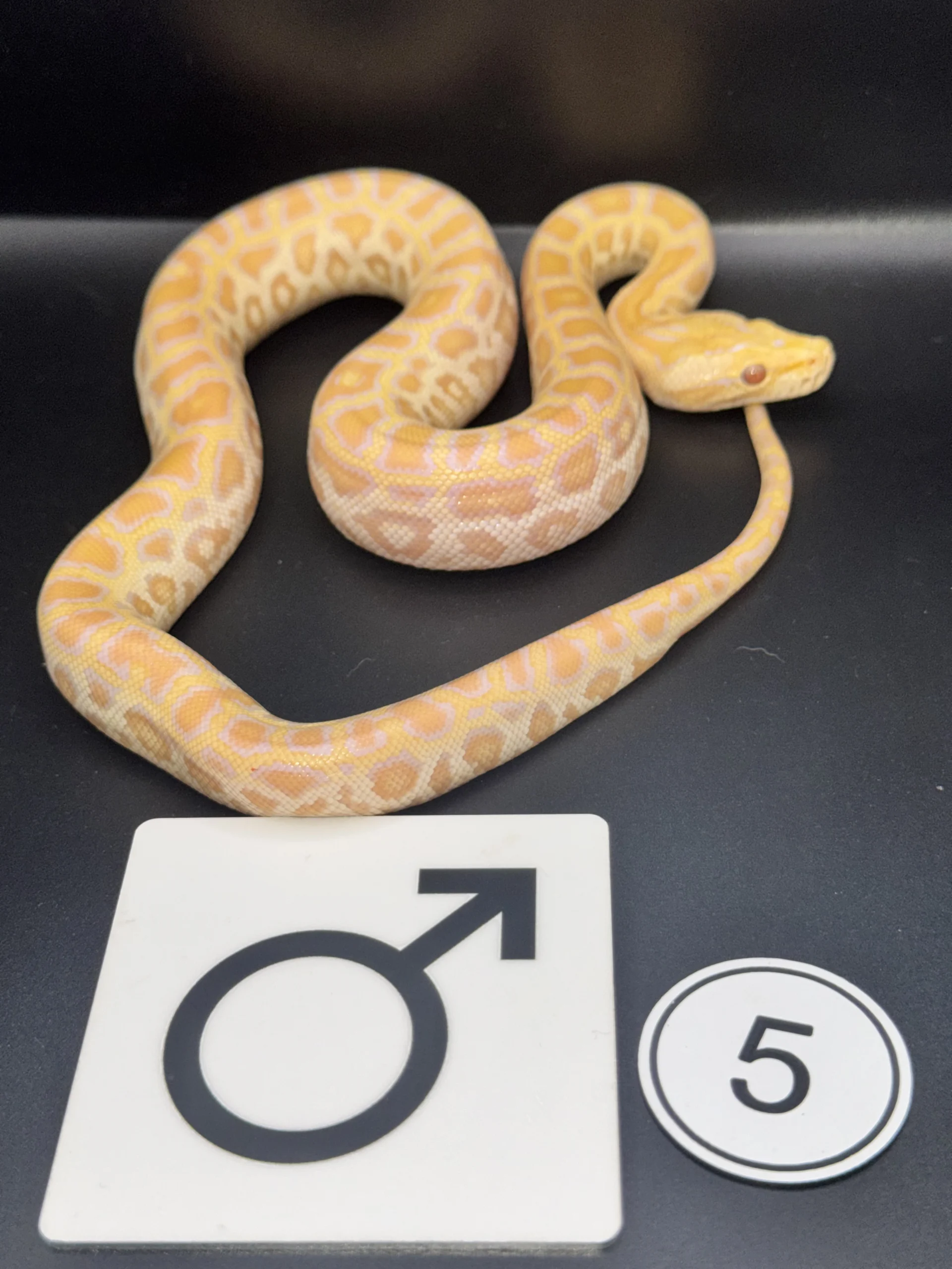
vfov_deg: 39.7
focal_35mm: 48
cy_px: 634
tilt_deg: -42.2
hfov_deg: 30.3
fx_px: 1760
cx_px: 476
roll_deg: +3.5
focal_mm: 6.76
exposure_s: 1/49
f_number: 1.78
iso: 50
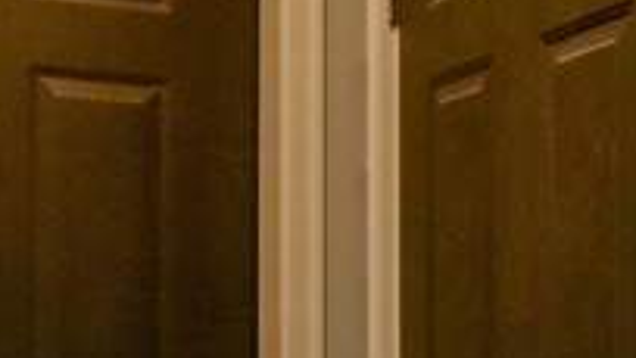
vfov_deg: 15.2
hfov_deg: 26.5
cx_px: 535
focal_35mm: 78
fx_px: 1316
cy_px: 358
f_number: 8
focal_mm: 14
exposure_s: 1/50
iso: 2000
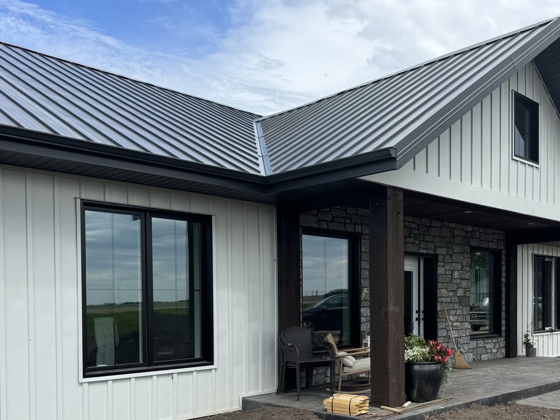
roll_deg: +1.0
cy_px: 307
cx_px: 361
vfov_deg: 38.8
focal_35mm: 36
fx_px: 582
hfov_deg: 50.7
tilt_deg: -1.9
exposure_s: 1/2959
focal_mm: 6.76
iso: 80
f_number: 1.78
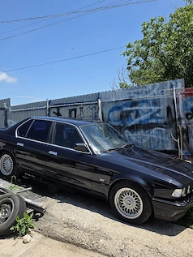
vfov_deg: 61.6
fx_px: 215
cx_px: 93
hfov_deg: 48.2
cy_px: 119
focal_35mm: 29
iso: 80
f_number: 1.7
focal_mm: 6.3
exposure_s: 1/5000
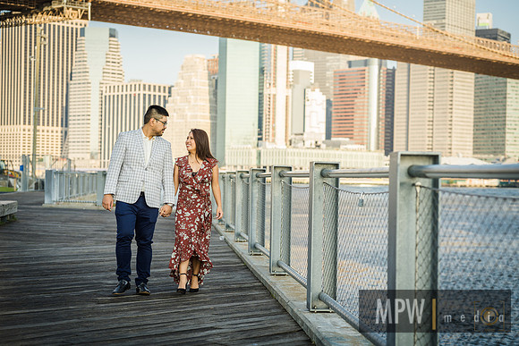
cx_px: 260
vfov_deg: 18.0
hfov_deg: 26.8
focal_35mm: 76
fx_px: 1090
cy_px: 173
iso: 100
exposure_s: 1/320
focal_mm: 75
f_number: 2.8
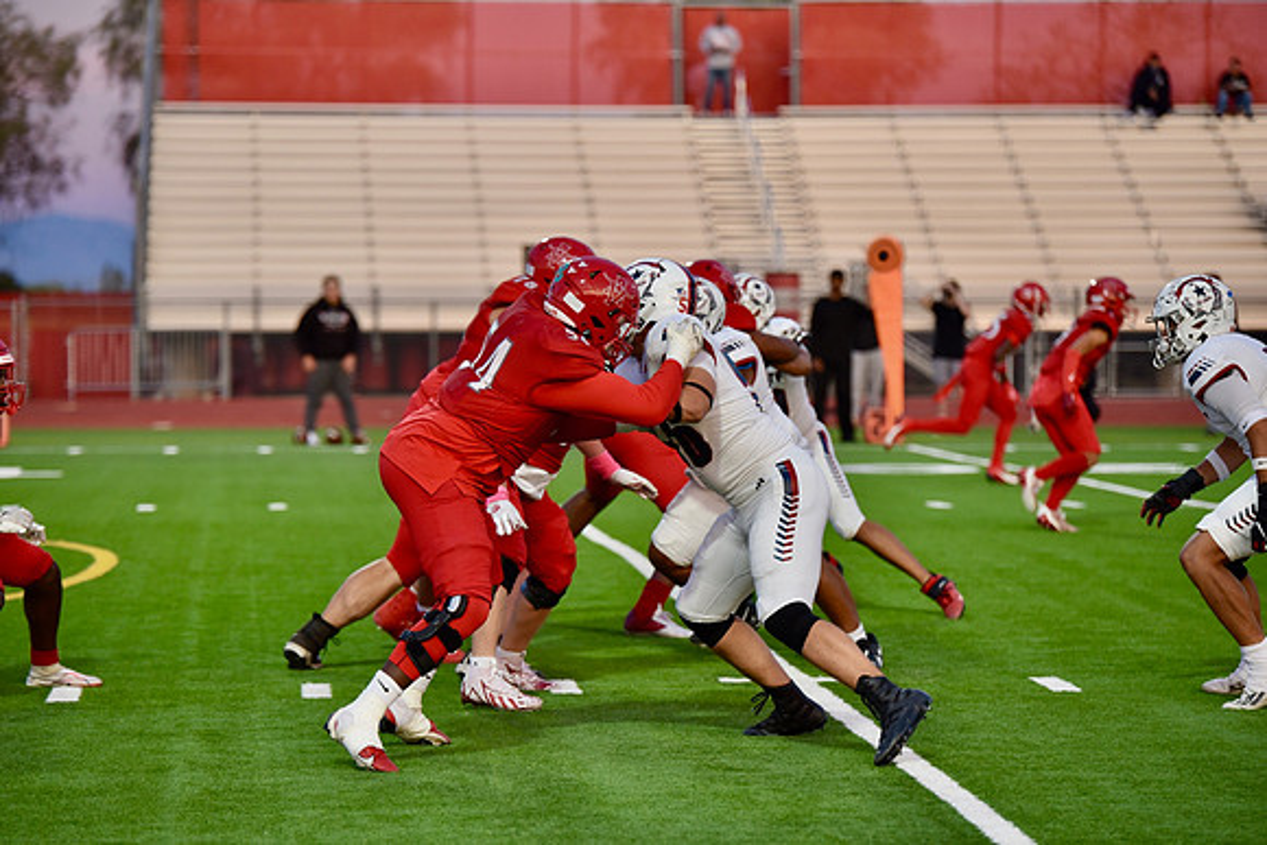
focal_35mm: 155
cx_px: 634
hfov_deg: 13.2
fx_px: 5456
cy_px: 422
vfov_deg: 8.9
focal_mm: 155
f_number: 2.8
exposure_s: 1/800
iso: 1000
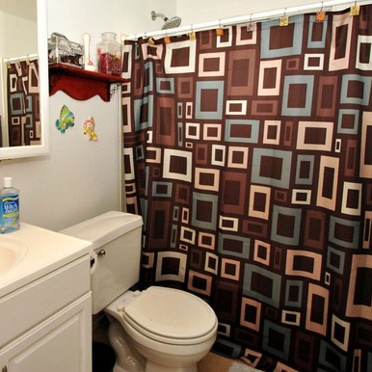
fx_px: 296
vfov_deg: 64.1
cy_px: 166
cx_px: 126
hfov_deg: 62.8
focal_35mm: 24
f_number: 4.5
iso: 200
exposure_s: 1/125
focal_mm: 11.5
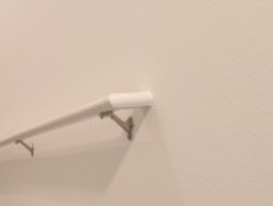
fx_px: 450
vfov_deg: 25.1
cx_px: -104
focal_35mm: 57
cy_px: 32
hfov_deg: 27.0
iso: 800
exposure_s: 1/45
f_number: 3.5
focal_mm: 10
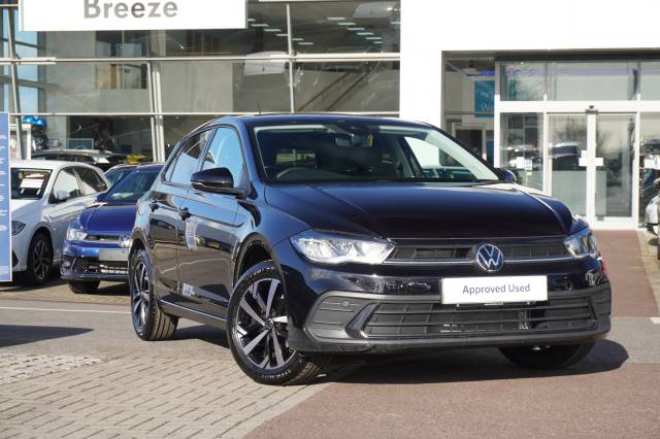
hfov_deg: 27.0
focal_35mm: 75
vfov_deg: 18.2
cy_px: 220
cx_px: 330
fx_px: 1374
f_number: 6.7
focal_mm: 50
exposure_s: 1/125
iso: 100
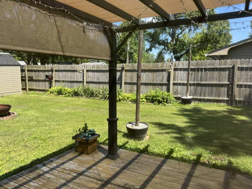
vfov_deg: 48.2
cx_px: 108
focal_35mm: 29
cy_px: 95
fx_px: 211
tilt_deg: -6.0
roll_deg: +0.4
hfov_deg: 61.4
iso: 80
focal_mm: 6.76
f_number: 1.78
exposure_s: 1/1923
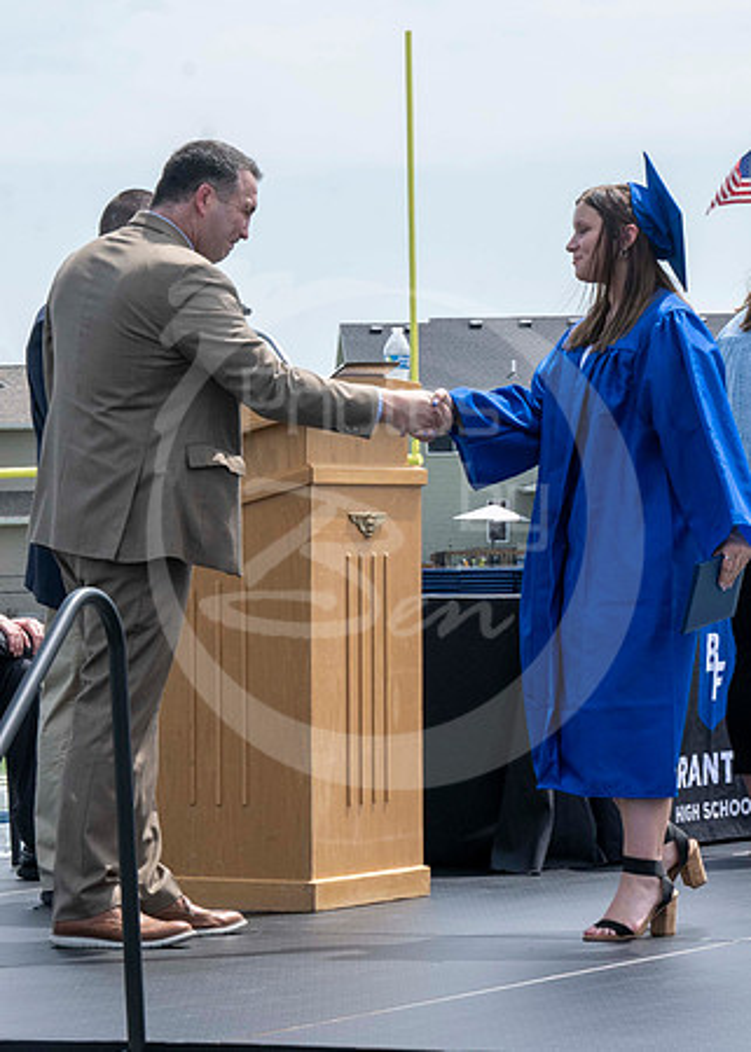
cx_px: 268
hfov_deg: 8.7
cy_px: 309
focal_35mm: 165
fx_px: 4923
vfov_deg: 12.2
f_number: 13
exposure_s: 1/250
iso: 200
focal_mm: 70
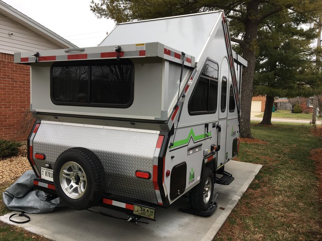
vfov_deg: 48.2
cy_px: 120
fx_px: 270
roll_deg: -1.8
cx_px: 161
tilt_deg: -5.5
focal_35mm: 29
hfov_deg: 61.7
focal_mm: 4.15
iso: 25
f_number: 2.2
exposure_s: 1/260
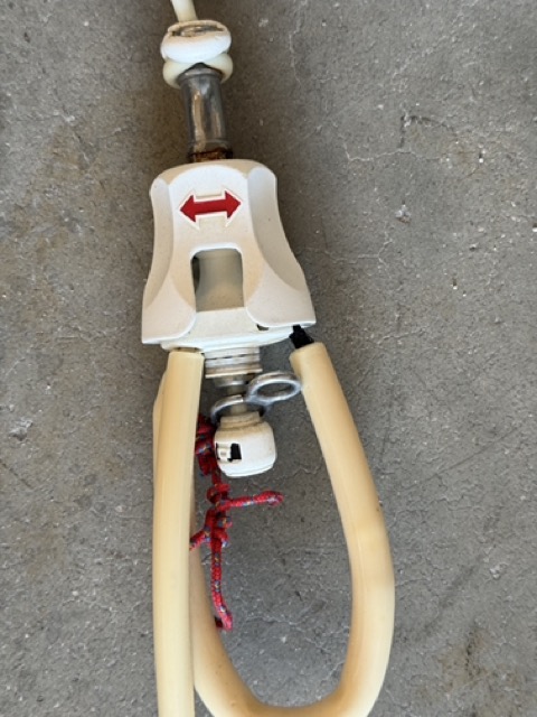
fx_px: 993
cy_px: 358
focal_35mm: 48
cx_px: 268
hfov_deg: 30.3
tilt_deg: -86.7
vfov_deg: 39.7
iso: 100
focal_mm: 6.76
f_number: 1.78
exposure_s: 1/62
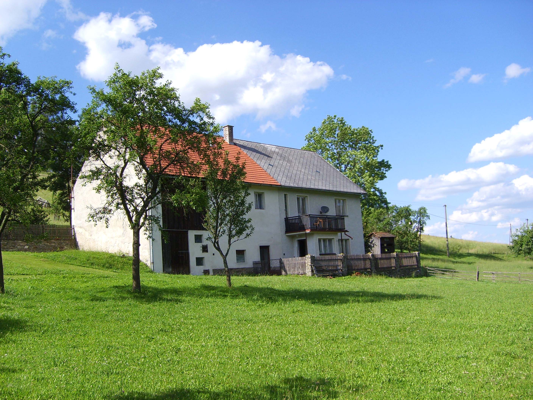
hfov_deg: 52.6
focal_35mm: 35
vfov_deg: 40.7
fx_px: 539
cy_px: 200
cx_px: 266
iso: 50
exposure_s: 1/1000
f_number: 2.8
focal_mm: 5.8
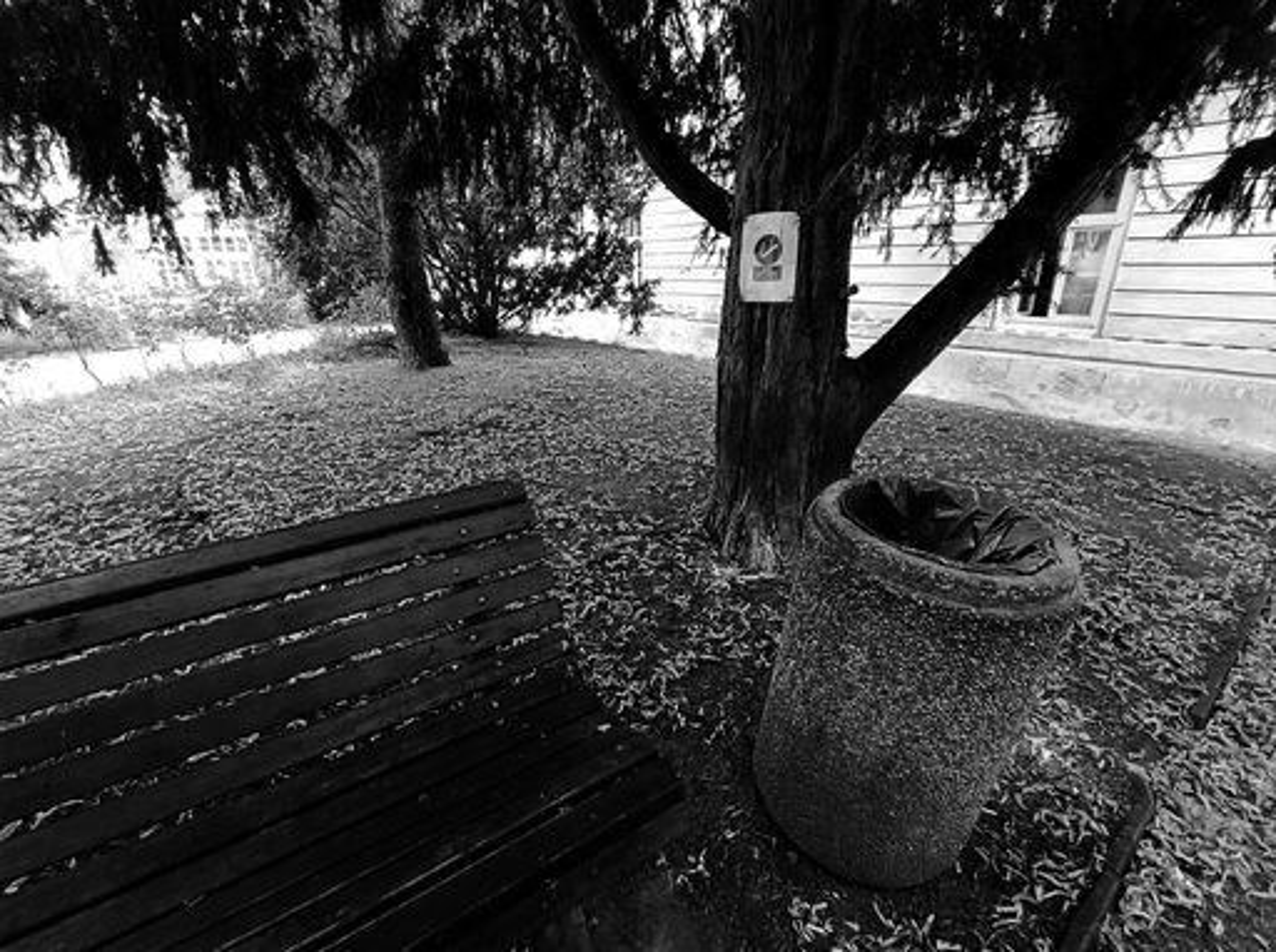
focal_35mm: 16
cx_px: 638
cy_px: 476
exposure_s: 1/100
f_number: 2.2
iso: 280
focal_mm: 1.66
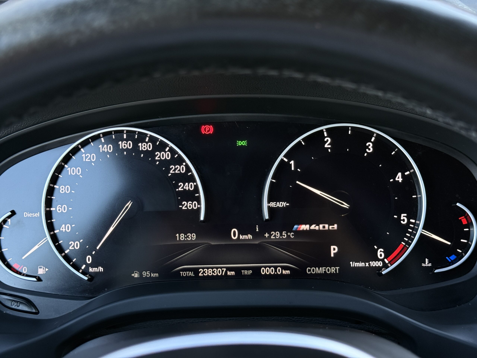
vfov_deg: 30.3
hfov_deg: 39.7
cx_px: 238
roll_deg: +1.4
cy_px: 179
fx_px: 661
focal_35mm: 48
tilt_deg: -18.8
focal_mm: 6.76
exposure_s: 1/71
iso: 200
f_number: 1.78
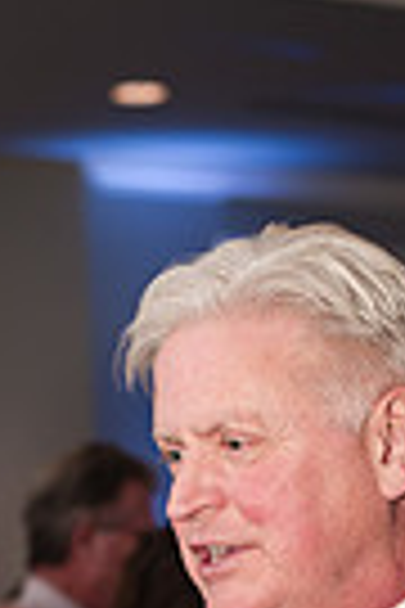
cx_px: 207
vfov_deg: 11.7
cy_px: 973
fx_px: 2818
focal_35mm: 167
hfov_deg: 8.2
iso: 400
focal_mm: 50
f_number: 3.5
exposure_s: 1/200
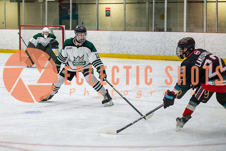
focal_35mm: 95
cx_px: 73
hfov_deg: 21.3
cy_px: 56
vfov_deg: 14.3
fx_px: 599
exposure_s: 1/640
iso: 2000
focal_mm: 70
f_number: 3.2
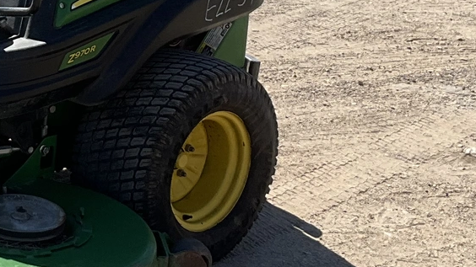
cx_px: -53
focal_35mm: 112
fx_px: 1413
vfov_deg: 10.7
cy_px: 3
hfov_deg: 18.4
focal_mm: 3
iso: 25
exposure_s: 1/1675
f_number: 1.8
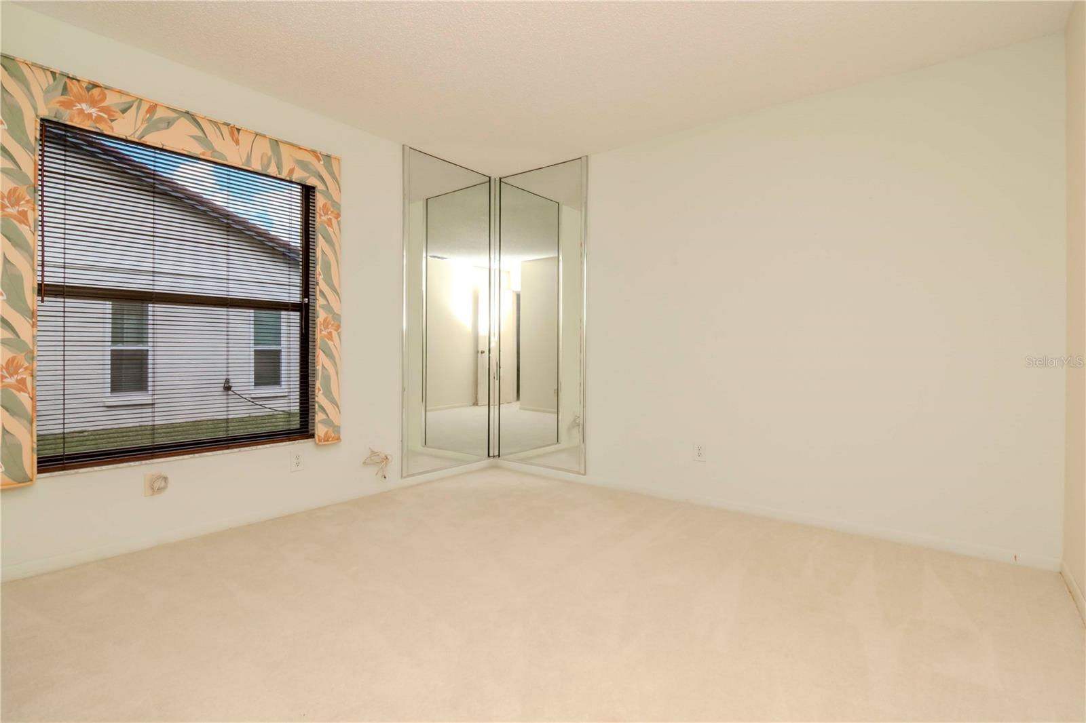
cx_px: 543
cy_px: 362
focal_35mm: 16
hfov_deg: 95.0
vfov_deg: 72.0
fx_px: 498
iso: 640
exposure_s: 1/160
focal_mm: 11
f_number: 14
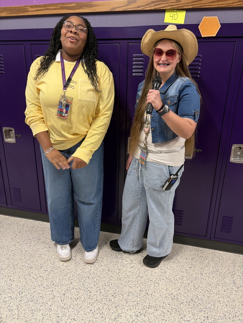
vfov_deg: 67.3
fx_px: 243
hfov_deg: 53.1
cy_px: 162
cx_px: 122
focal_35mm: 26
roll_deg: -0.3
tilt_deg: -19.2
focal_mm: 5.96
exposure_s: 1/60
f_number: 1.6
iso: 160
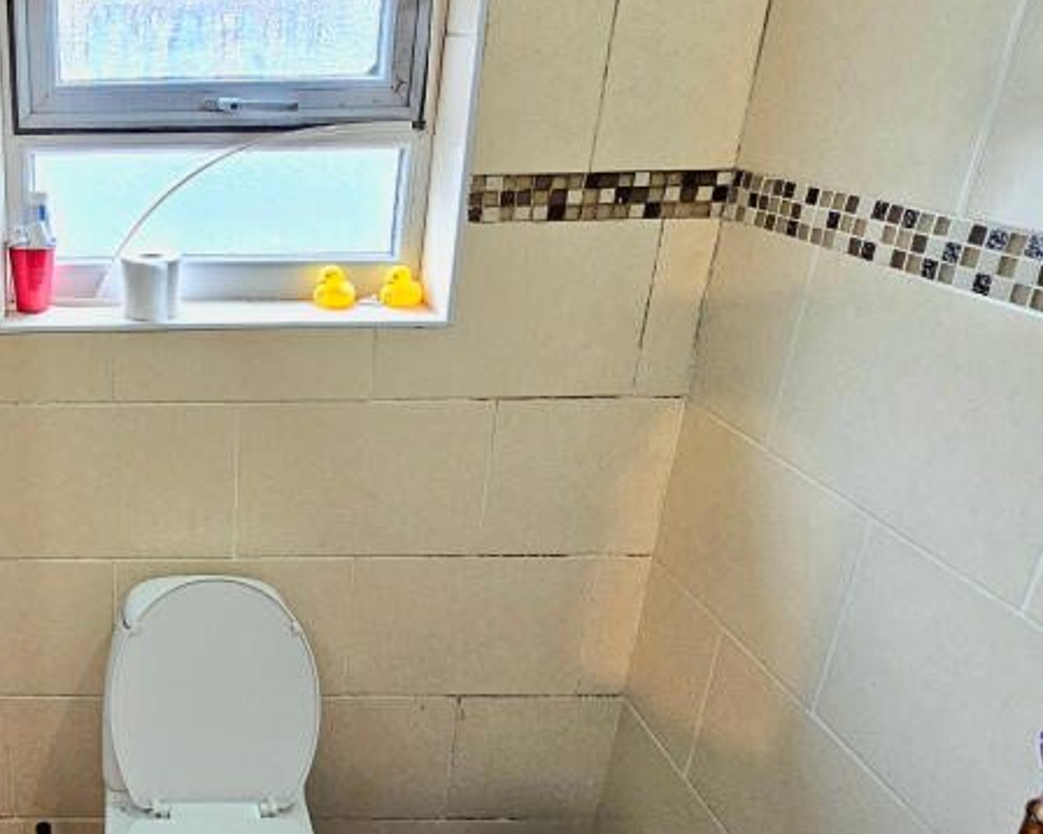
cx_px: 112
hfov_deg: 53.3
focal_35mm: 29
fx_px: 895
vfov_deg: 49.9
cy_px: 433
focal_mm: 2.2
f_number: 2.2
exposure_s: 1/33
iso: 400
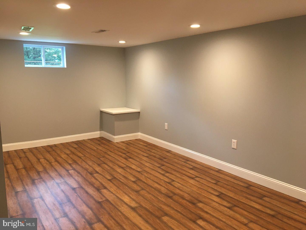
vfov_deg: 48.2
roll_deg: -0.4
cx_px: 153
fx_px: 256
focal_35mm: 29
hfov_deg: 61.7
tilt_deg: -8.0
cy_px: 115
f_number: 2.2
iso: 80
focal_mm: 4.15
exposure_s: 1/30
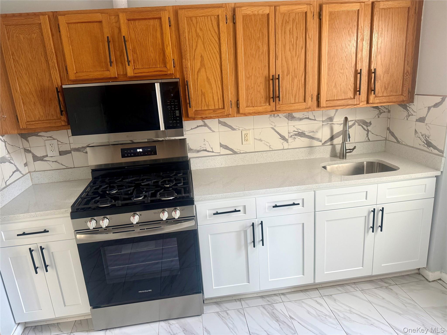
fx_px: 310
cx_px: 224
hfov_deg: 71.6
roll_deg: +4.0
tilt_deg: -15.0
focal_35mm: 24
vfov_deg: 56.8
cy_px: 168
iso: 200
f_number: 1.78
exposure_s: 1/67
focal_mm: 6.76
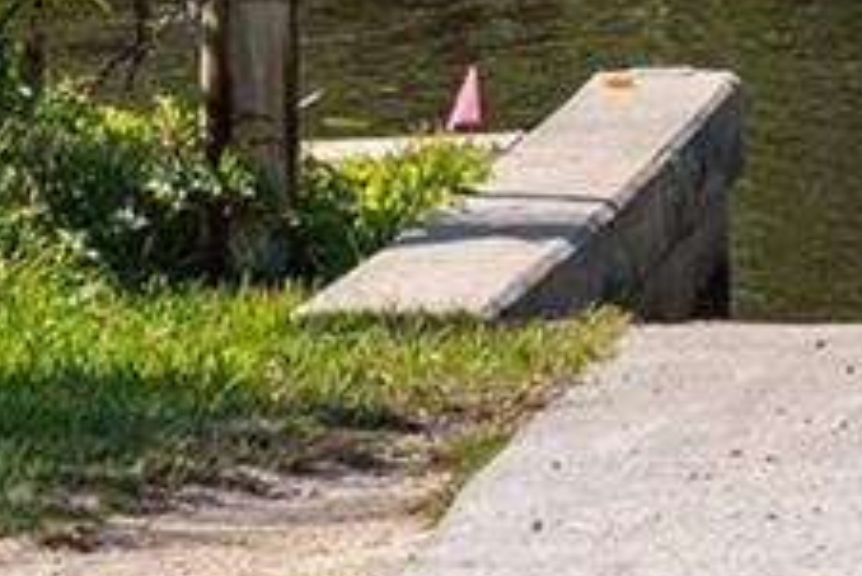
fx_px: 9606
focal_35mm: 401
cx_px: 1747
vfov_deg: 3.4
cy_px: -322
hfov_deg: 5.0
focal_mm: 56.7
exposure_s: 1/500
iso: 100
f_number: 5.6
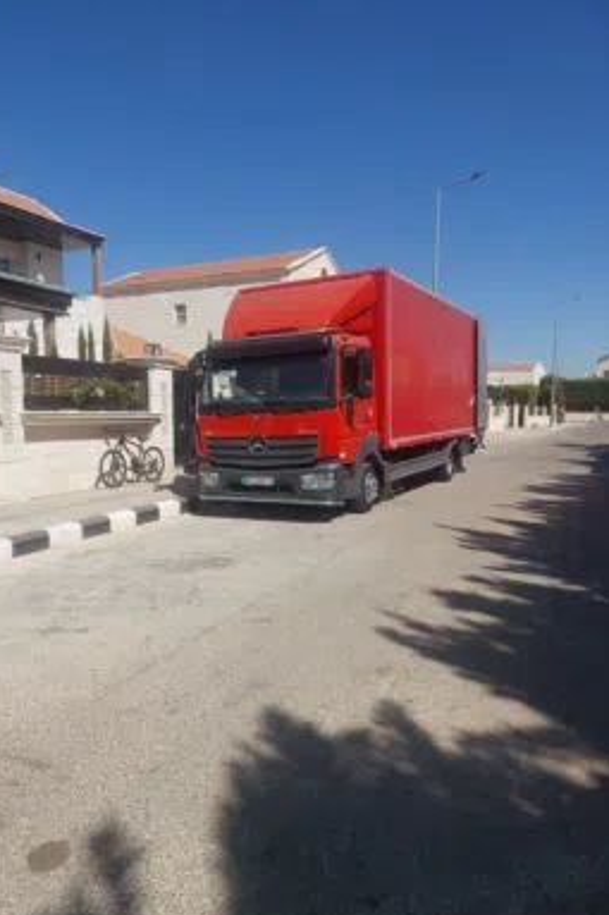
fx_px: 635
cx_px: 256
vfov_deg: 71.5
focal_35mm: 25
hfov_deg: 51.0
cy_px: 473
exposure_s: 1/1576
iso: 25
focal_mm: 5.06
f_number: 1.8
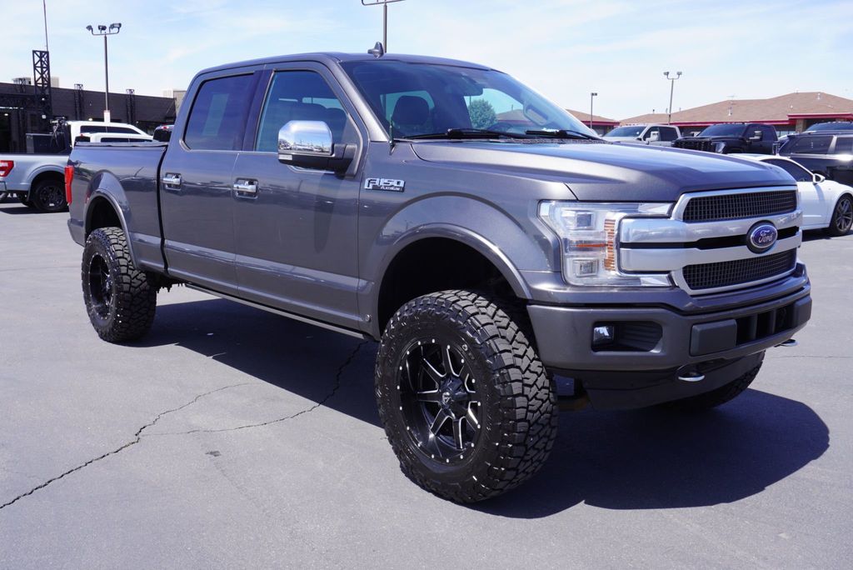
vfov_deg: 38.4
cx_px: 426
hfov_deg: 55.1
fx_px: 818
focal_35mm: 34
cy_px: 285
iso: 100
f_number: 9
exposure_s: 1/125
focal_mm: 23
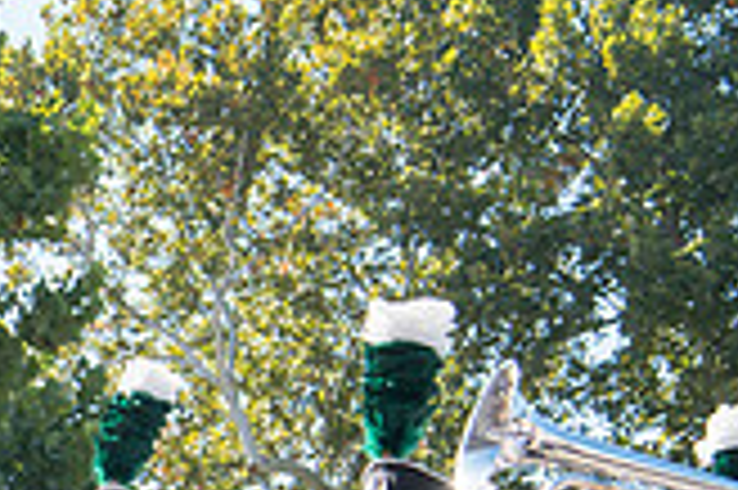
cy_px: 847
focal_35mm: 156
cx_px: -472
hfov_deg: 12.3
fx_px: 3195
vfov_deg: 8.5
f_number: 9
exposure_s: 1/125
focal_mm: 44
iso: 125
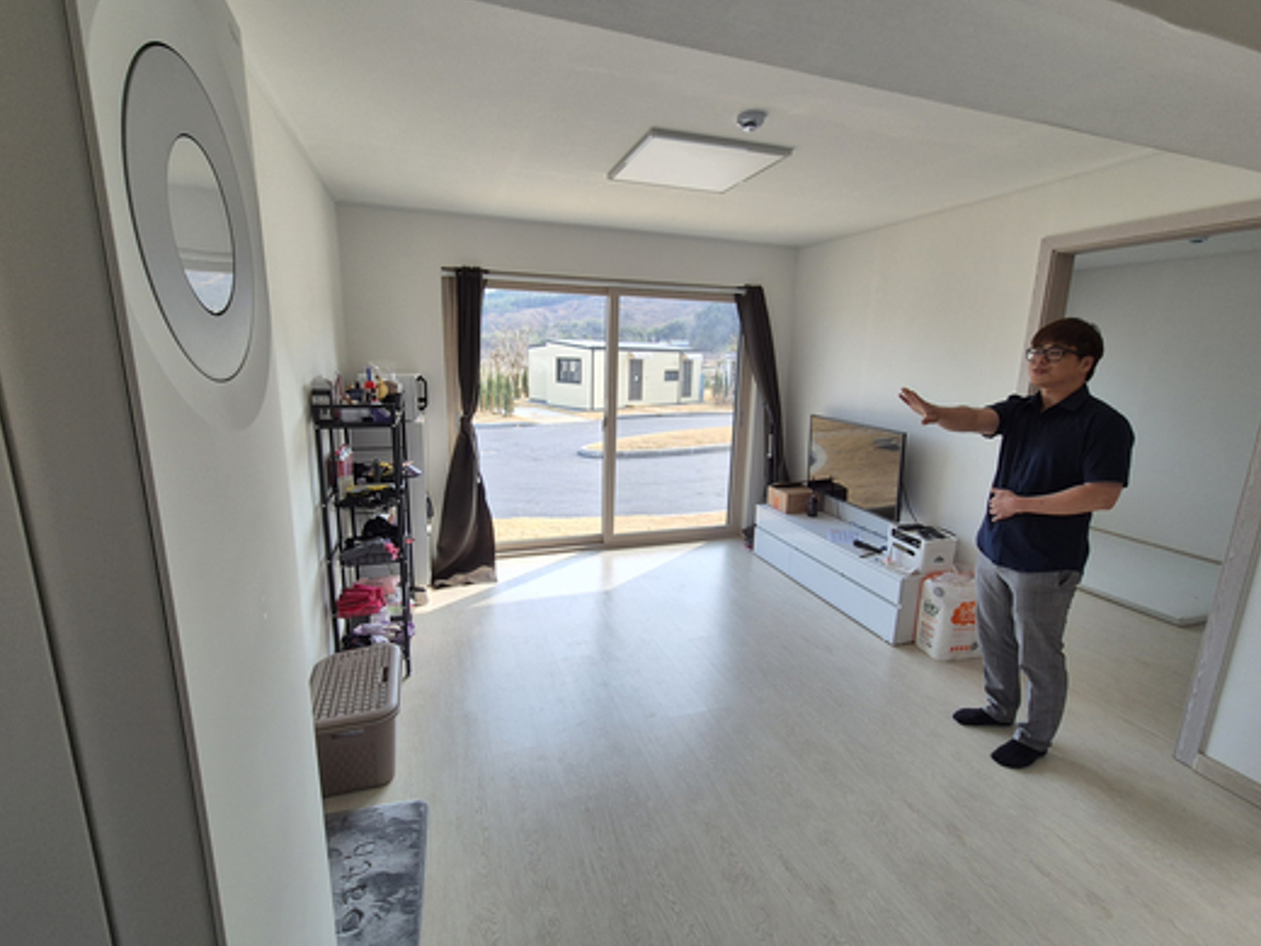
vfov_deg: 85.7
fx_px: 510
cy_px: 473
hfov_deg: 102.1
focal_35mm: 14
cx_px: 621
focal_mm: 2.2
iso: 50
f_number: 2.2
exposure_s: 1/216
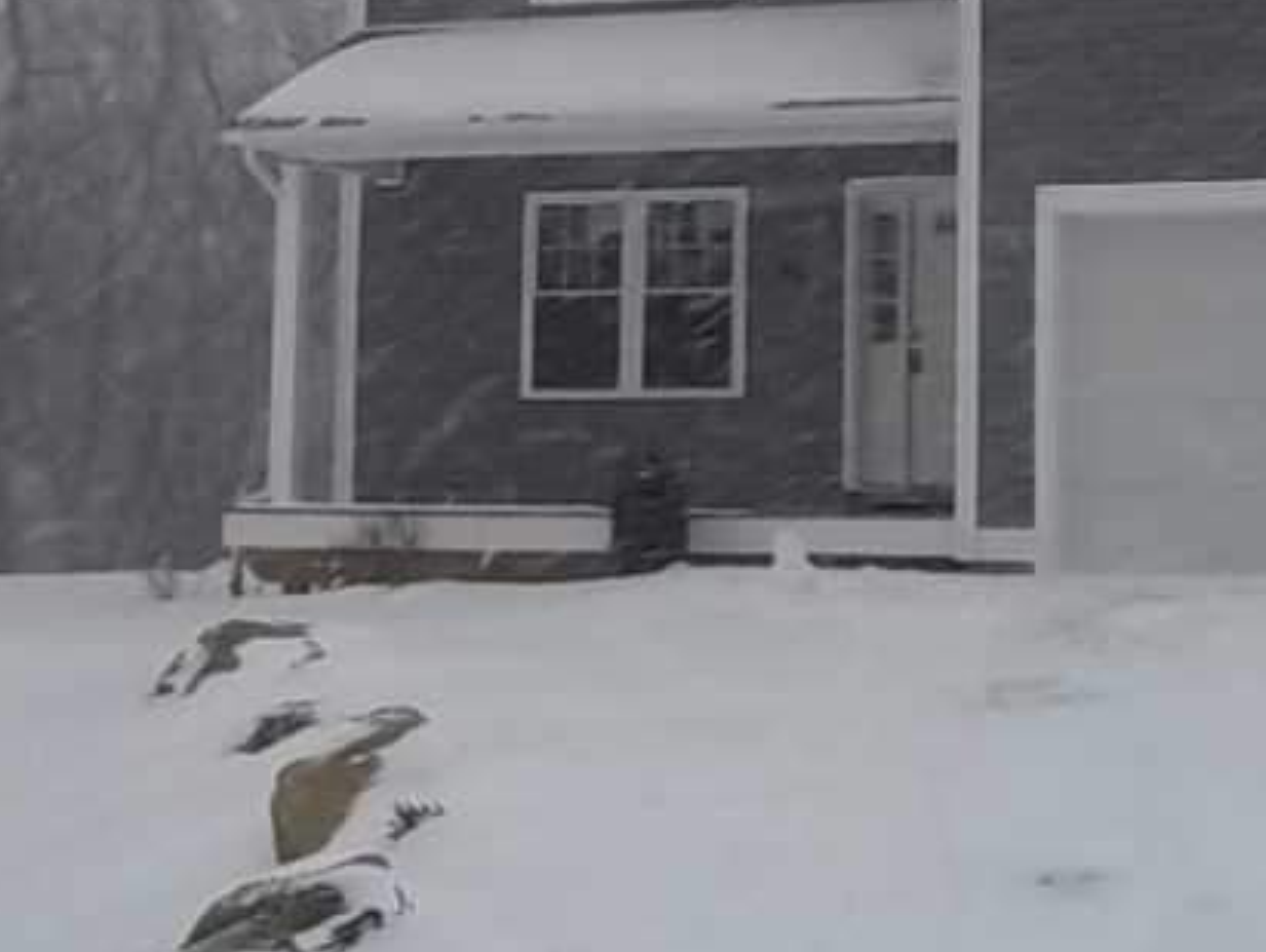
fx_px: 2562
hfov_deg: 27.1
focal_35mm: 70
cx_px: 1060
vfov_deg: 20.9
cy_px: 262
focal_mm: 6.5
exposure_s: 1/100
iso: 80
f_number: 8
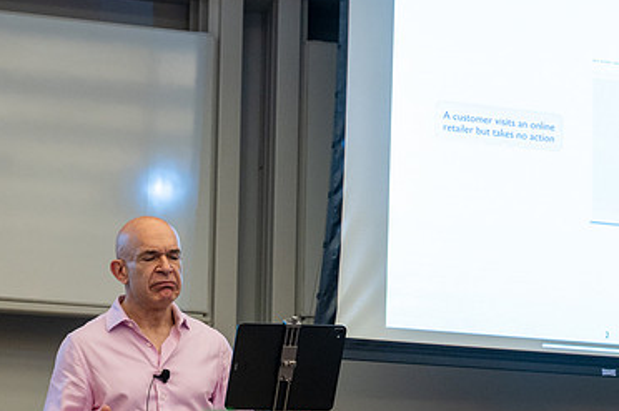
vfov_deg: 10.4
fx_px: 2250
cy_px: 249
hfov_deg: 15.7
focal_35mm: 131
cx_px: 246
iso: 1600
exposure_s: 1/80
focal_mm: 70
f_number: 5.6
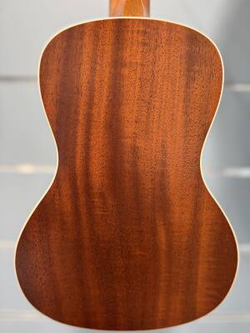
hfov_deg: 53.1
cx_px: 125
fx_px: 250
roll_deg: -1.2
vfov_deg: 67.3
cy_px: 166
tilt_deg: -10.6
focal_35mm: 26
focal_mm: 5.96
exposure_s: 1/60
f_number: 1.6
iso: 125
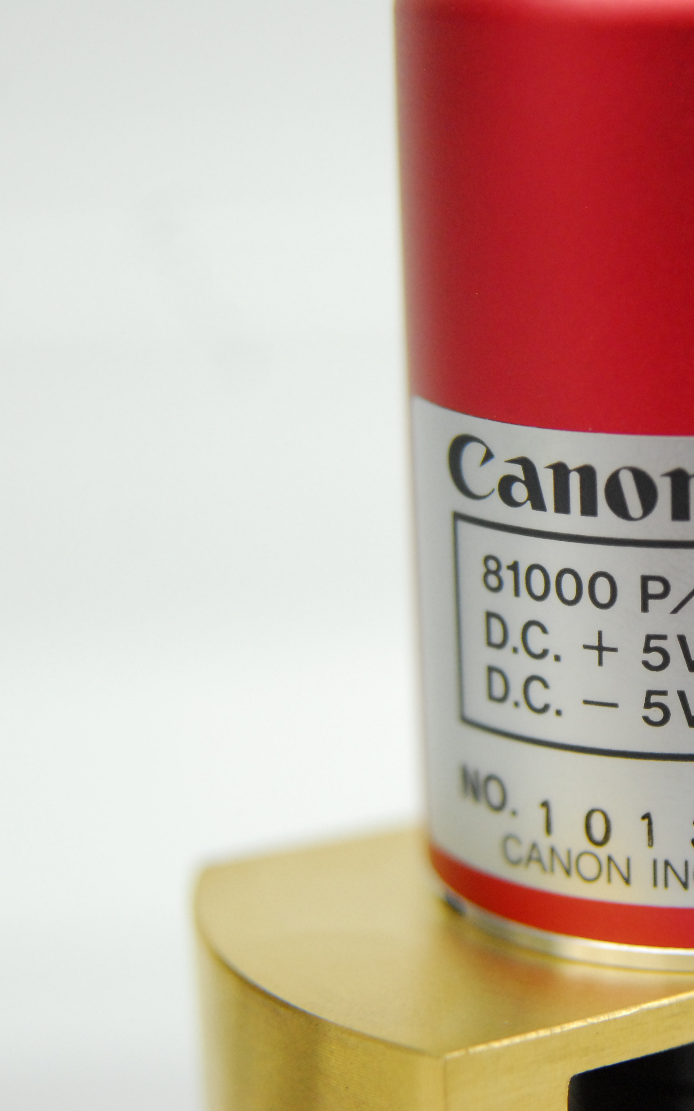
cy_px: 558
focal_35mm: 104
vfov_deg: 20.1
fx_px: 3141
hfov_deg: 12.5
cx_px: 701
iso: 800
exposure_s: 1/160
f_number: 3.5
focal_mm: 45
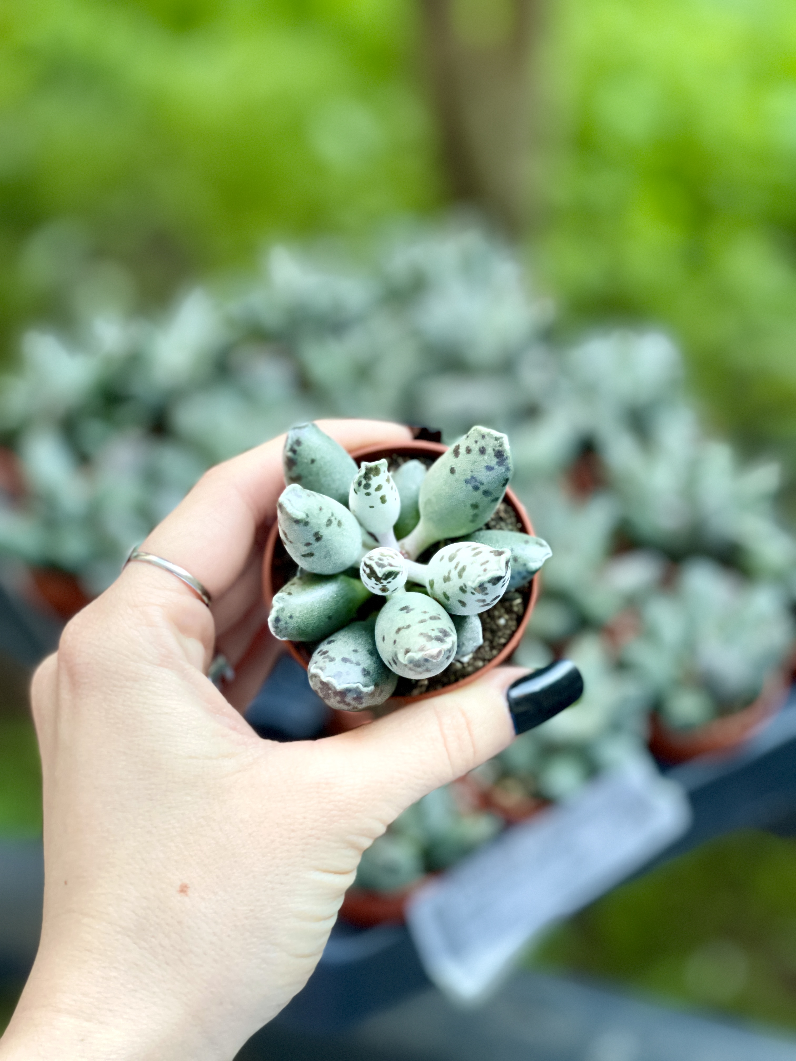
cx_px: 398
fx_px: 1962
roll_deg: +0.5
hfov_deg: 22.9
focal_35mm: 64
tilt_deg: -41.1
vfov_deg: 30.3
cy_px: 530
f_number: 2.2
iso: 250
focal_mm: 7.5
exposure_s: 1/91
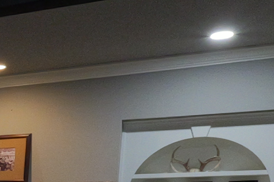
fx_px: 707
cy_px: 306
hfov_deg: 14.7
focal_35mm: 93
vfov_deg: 13.5
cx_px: -369
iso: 3200
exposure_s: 1/40
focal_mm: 10
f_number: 8
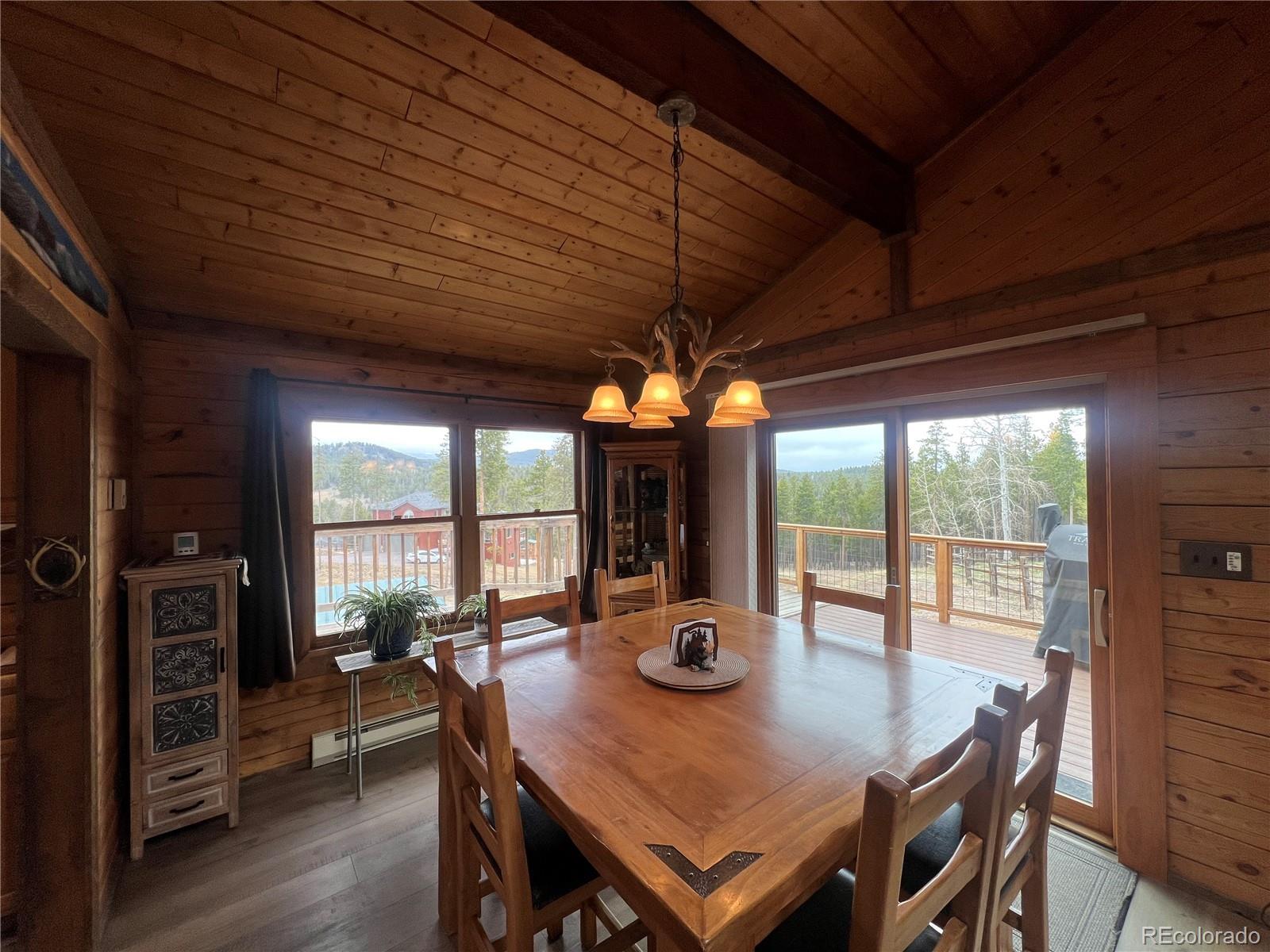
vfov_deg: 89.9
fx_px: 477
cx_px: 635
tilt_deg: -0.2
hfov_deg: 106.2
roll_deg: +1.0
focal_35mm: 13
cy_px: 476
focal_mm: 1.57
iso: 50
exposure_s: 1/120
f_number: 1.8
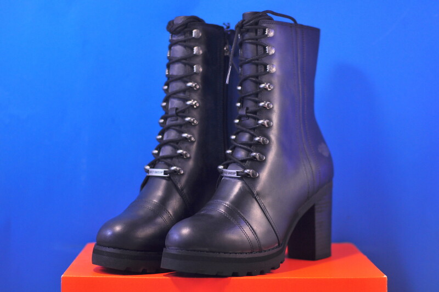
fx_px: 913
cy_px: 146
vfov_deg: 18.1
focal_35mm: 75
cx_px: 220
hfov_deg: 27.0
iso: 250
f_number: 2.2
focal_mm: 50
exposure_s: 1/320
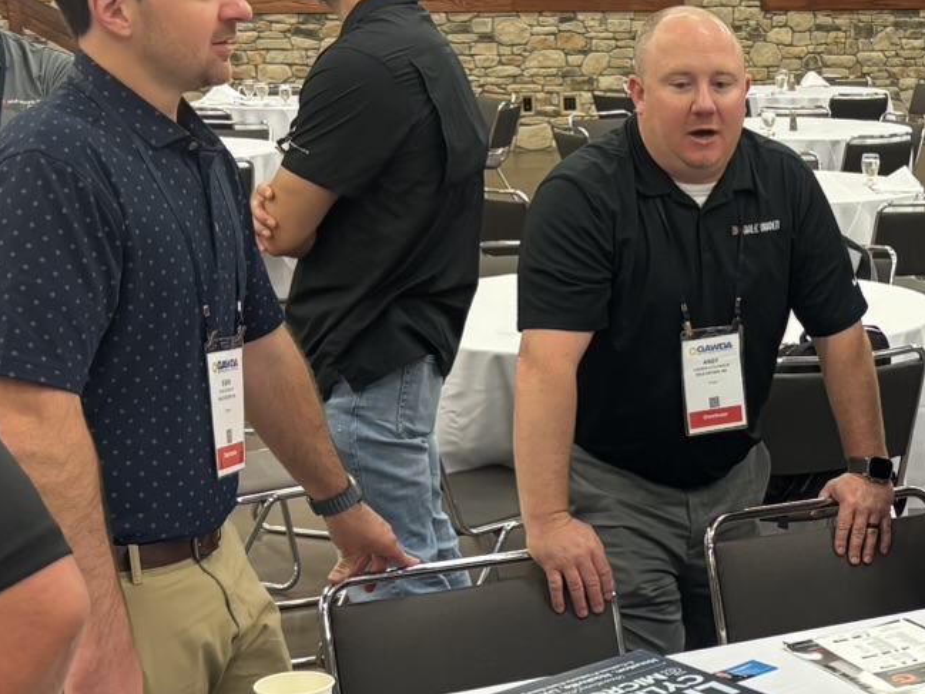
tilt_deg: -13.5
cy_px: 512
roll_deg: -0.2
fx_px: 2192
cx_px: 908
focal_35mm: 82
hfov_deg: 22.9
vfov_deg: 17.9
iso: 160
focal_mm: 5.96
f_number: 1.6
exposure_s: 1/60
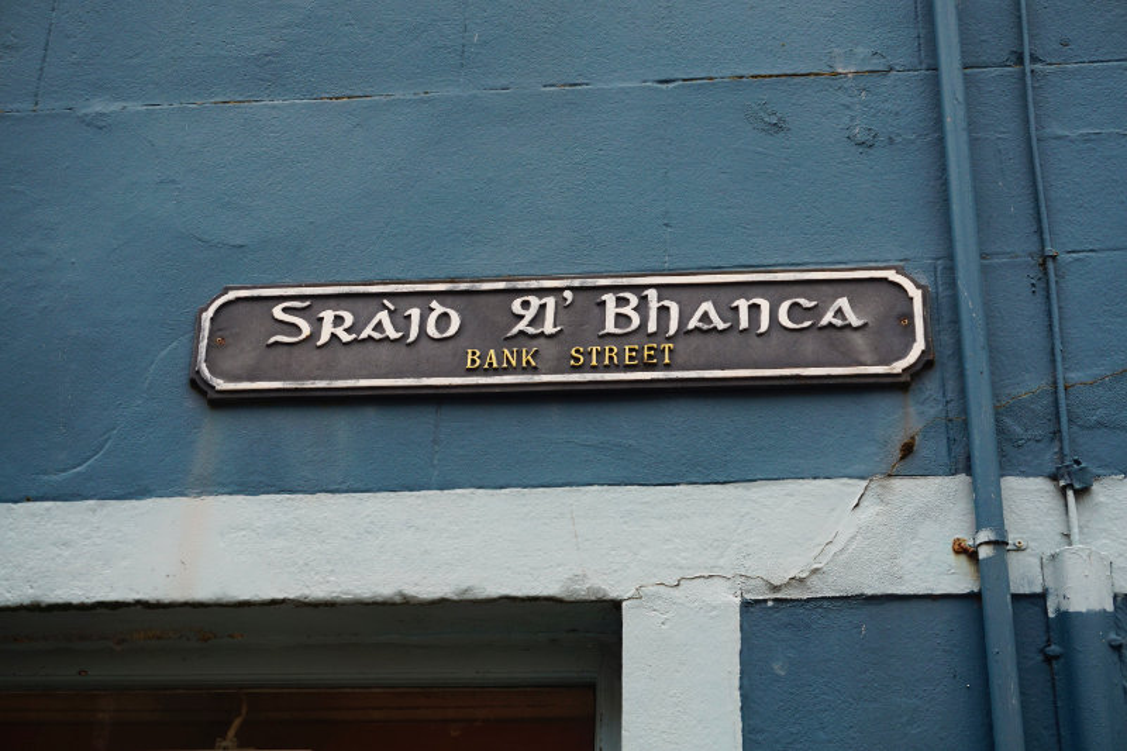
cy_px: 376
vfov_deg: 23.8
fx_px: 1784
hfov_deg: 35.1
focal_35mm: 57
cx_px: 564
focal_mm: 38
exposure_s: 1/60
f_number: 5.6
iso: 160
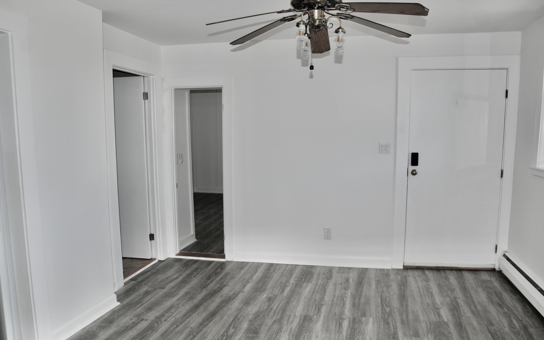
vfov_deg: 49.3
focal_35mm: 25
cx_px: 269
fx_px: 371
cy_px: 179
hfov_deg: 72.5
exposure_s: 1/60
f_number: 3.5
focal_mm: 16
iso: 200
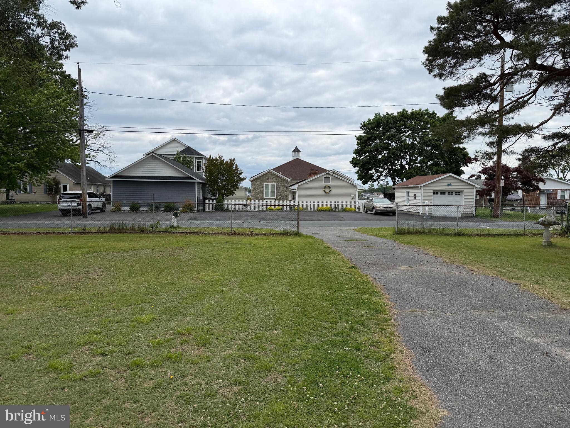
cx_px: 285
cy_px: 214
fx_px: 395
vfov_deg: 56.8
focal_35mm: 24
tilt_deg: -2.6
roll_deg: +0.0
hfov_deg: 71.6
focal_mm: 6.76
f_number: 1.78
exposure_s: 1/4167
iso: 80
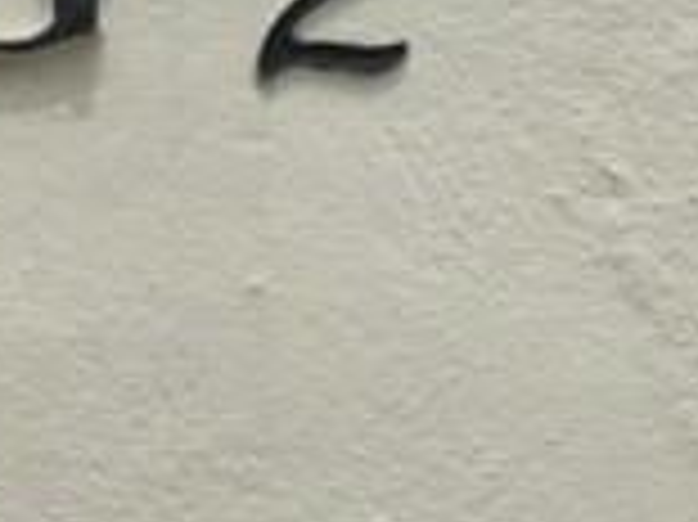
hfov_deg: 8.2
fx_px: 4755
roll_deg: -4.2
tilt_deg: +25.2
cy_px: -378
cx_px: -428
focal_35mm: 236
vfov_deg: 6.2
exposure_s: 1/1517
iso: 20
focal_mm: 6.6
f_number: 2.8
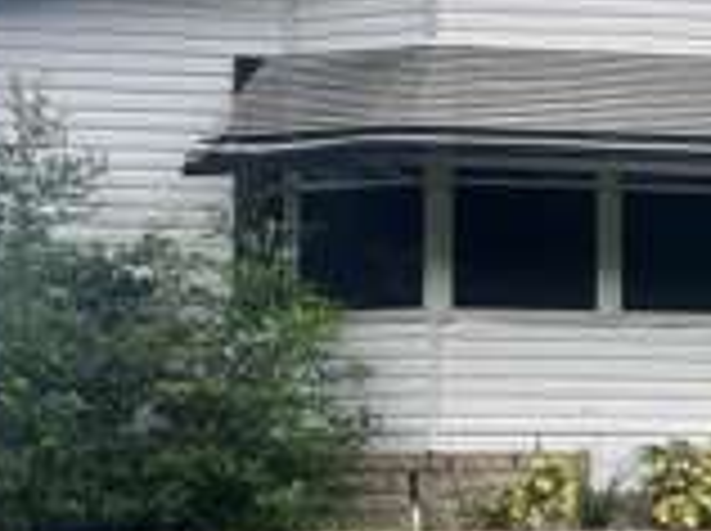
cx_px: 940
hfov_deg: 22.1
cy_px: 468
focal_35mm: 79
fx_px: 1620
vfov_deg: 18.3
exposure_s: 1/758
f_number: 1.6
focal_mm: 5.96
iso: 50
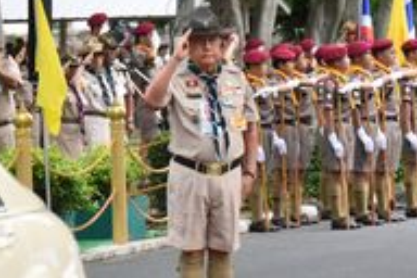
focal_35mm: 385
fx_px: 4459
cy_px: 68
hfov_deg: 5.4
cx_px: 200
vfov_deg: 3.6
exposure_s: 1/4000
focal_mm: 185
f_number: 11
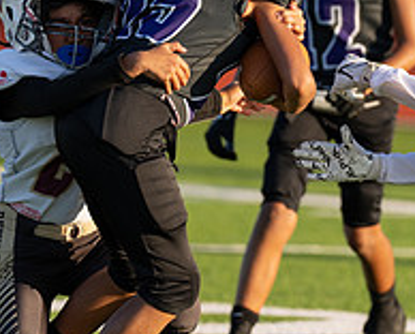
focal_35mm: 803
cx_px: 312
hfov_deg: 2.4
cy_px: 57
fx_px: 9883
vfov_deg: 1.9
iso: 160
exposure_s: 1/1250
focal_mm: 200
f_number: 2.8
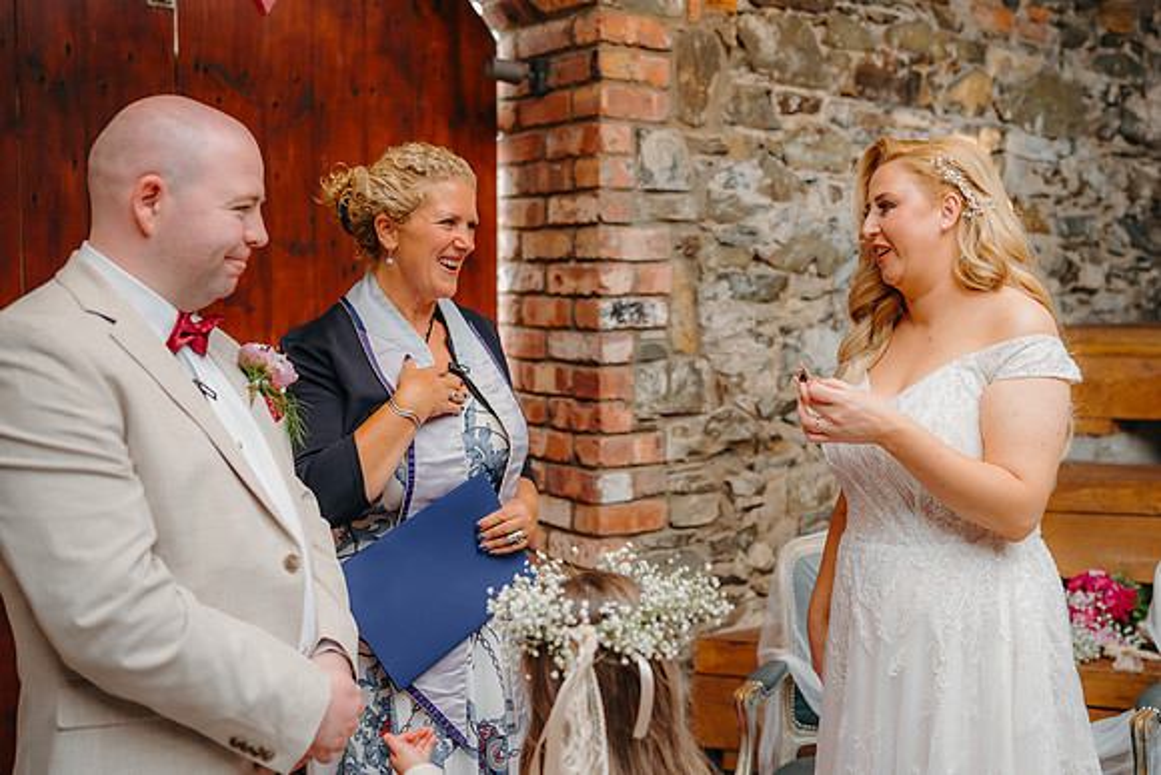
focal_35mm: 39
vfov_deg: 34.6
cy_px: 365
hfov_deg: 50.0
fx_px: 1245
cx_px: 615
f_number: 2
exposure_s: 1/200
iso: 100
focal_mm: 35
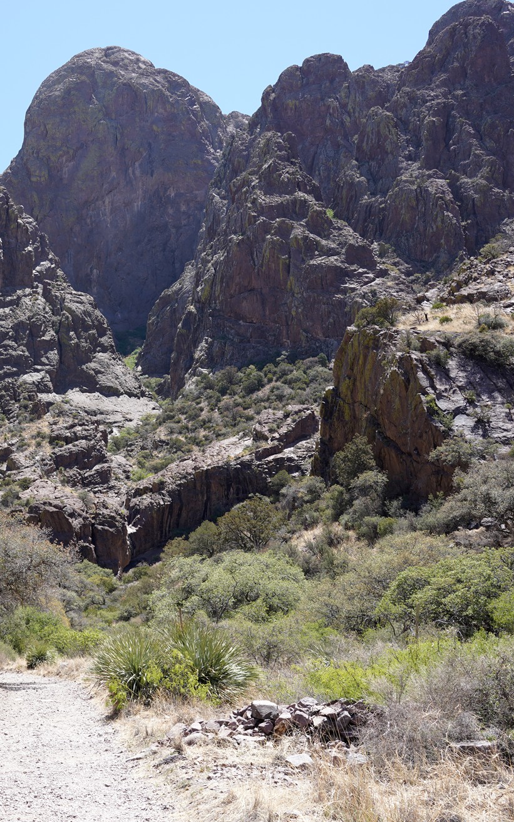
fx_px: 1009
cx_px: 5
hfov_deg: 27.1
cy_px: 417
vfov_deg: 44.4
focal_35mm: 45
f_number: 9
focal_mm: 29
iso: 100
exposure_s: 1/100
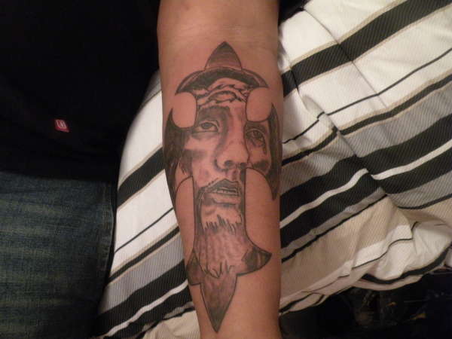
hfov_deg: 55.4
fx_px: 431
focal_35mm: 33
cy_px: 170
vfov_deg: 42.9
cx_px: 226
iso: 544
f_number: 3.2
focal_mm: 5.8
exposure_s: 1/8
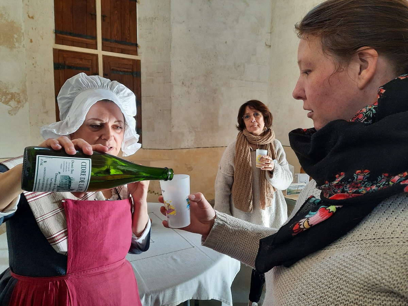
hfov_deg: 69.4
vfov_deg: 54.9
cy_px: 153
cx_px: 204
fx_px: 295
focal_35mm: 25
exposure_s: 1/50
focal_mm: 4.6
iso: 320
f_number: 2
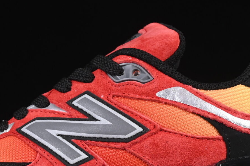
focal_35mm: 215
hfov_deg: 9.6
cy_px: 103
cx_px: 106
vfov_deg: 6.4
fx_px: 1493
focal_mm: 50
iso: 160
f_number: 7.1
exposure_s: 1/80
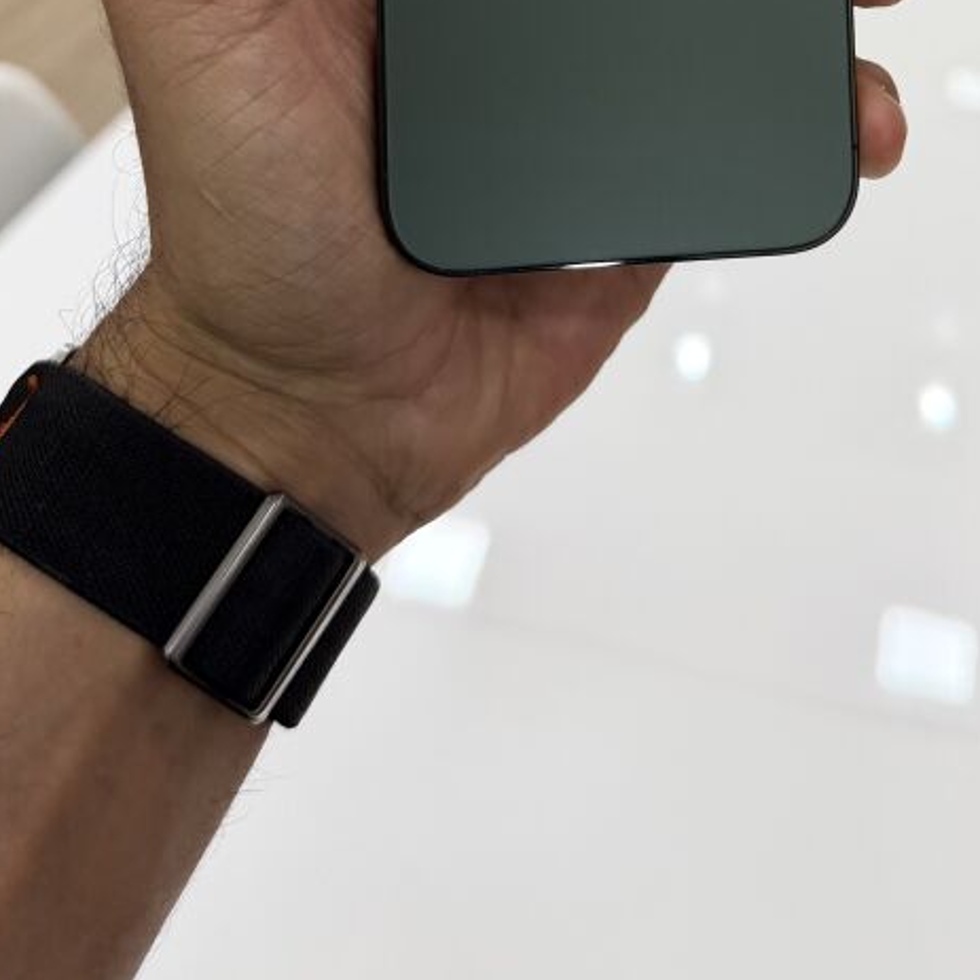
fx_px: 1762
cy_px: -199
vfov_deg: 27.3
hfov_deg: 31.0
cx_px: 591
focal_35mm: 55
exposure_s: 1/120
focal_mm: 6.76
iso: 200
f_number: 1.78
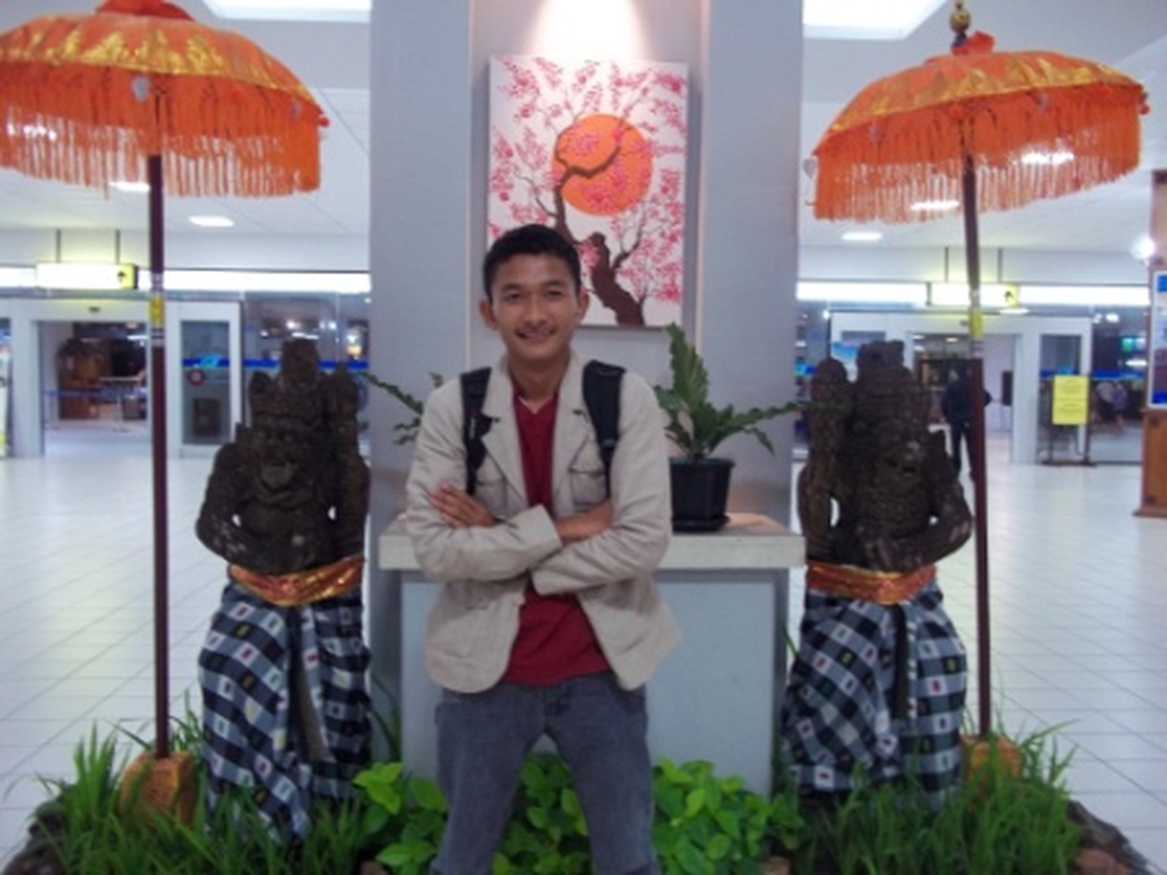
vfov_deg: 44.2
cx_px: 584
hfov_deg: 56.8
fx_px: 1079
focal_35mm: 32
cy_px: 438
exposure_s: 1/10
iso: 160
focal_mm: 5.7
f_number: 2.9
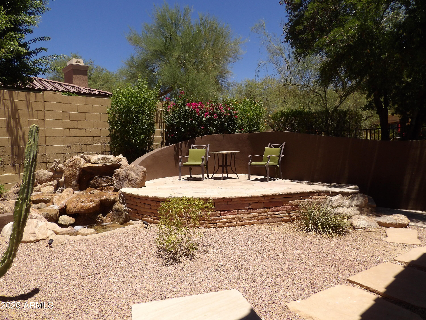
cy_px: 160
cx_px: 213
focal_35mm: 24
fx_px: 295
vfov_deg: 56.8
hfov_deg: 71.6
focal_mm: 4.3
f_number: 4.6
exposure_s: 1/653
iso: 100
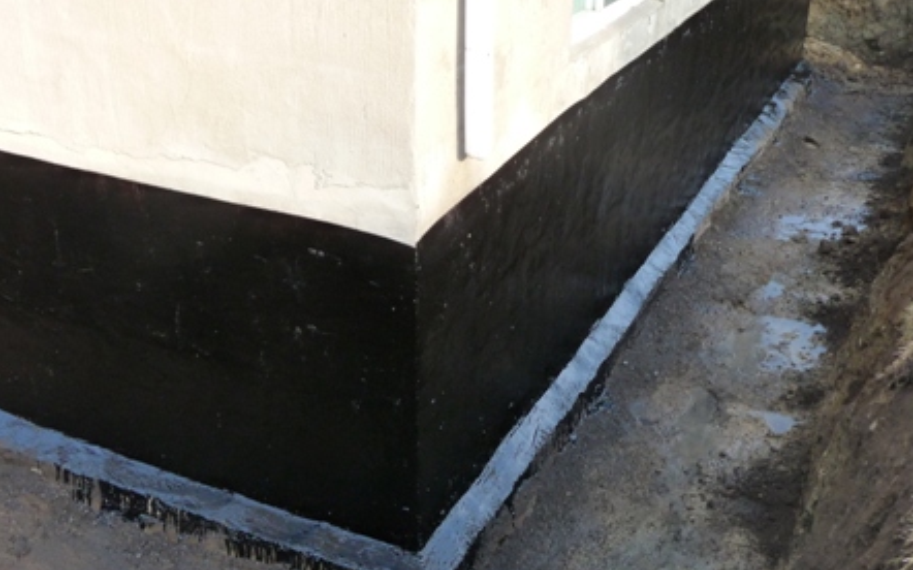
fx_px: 1070
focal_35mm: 43
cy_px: 279
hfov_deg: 46.2
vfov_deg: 29.8
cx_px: 459
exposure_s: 1/200
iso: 320
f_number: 3.9
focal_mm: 6.7
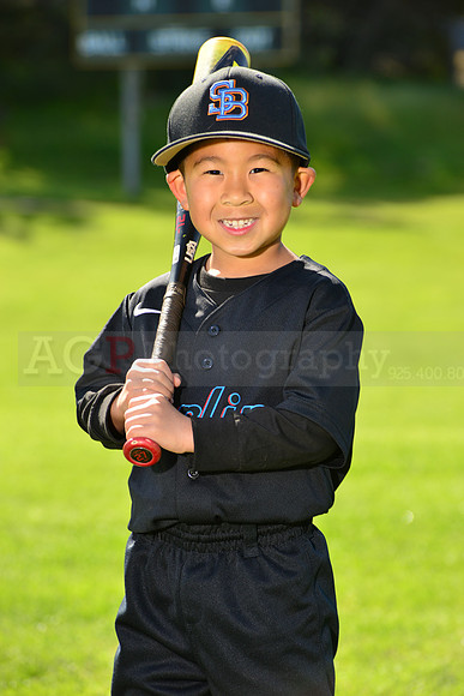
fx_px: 3284
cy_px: 348
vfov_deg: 12.1
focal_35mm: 170
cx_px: 232
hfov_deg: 8.1
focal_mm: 170
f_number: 8
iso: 200
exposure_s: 1/250
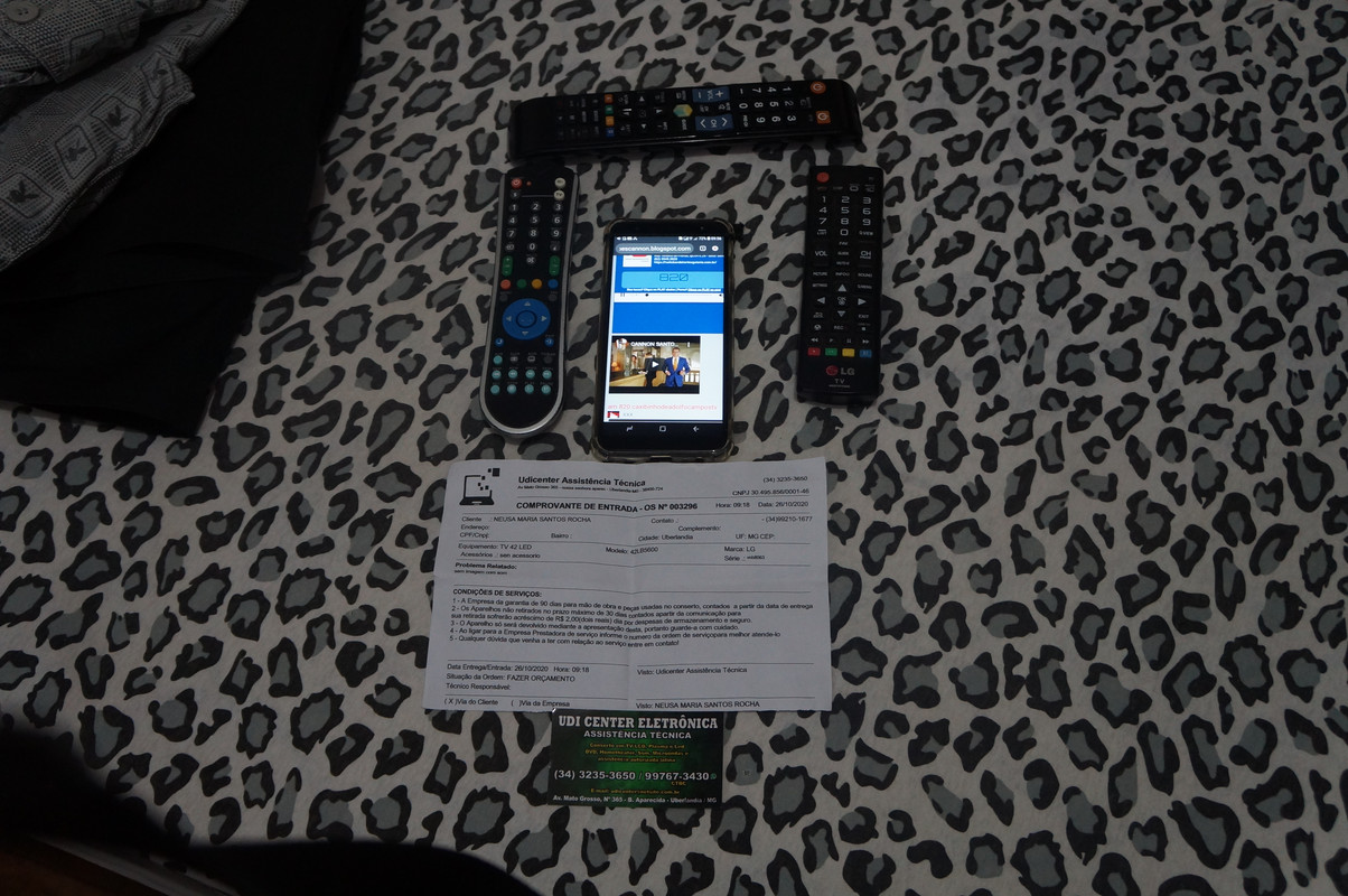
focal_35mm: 32
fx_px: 1178
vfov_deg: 41.6
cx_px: 674
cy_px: 448
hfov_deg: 59.5
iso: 800
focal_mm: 21
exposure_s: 1/60
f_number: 4
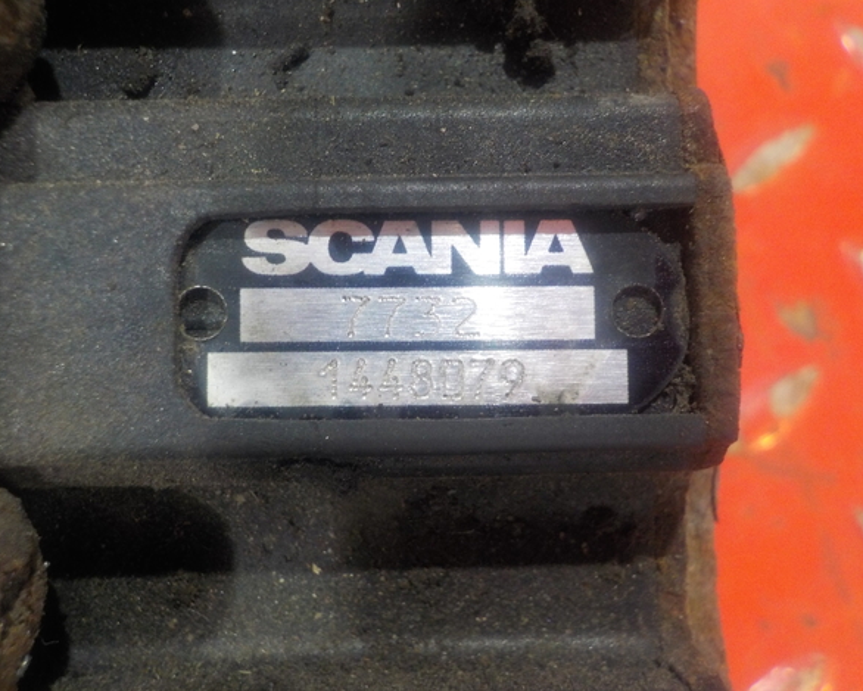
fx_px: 817
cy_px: 346
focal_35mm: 32
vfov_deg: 45.8
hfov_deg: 55.6
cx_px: 411
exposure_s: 1/30
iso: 320
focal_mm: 4.1
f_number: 3.3
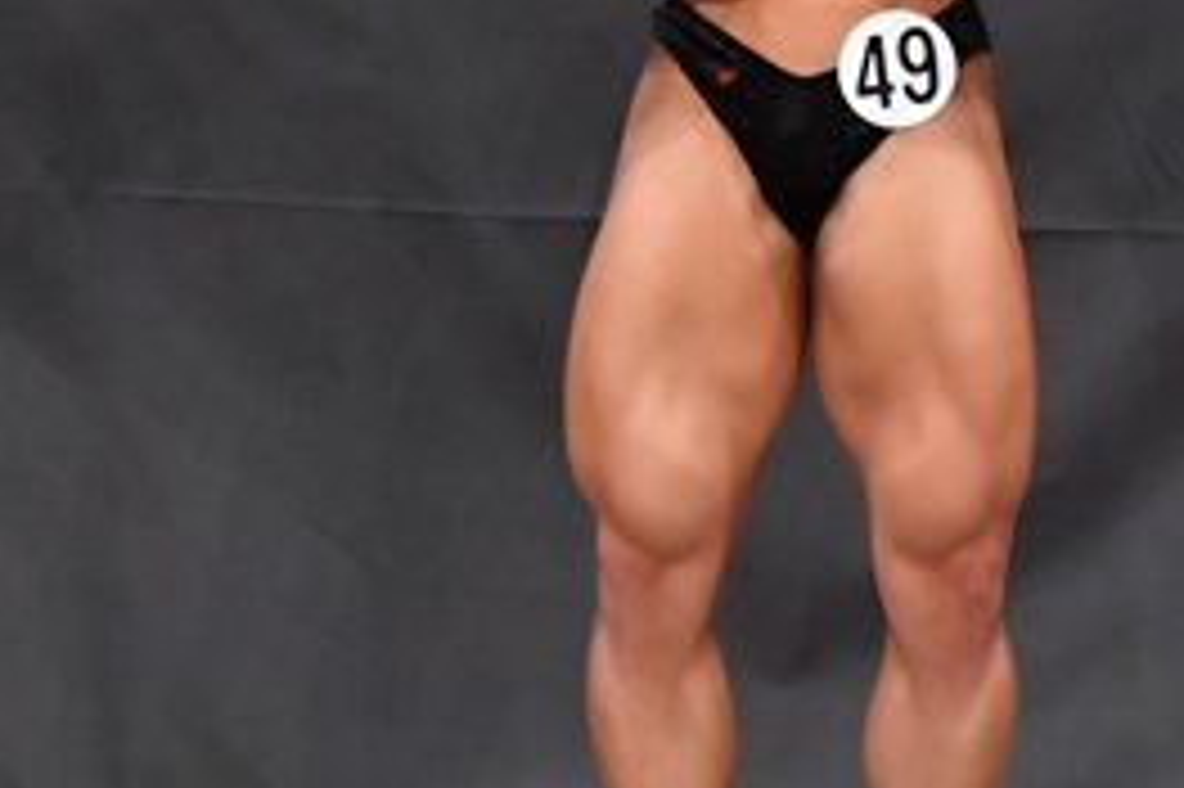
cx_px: 1128
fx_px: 21824
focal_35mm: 664
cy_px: 113
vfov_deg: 2.1
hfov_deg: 3.1
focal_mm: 150
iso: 6400
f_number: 5.6
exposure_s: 1/400
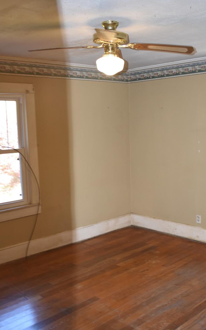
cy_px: 178
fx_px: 359
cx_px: 121
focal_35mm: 40
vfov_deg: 49.2
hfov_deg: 31.9
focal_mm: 22
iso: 800
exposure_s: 1/80
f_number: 4.5
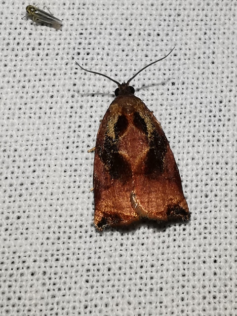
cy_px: 158
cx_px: 118
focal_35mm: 68
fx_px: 621
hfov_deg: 21.6
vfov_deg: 28.6
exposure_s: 1/100
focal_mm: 2.26
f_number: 2.2
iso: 50
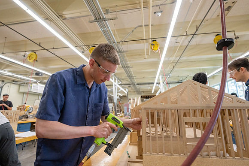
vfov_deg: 66.0
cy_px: 83
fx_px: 128
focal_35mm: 18
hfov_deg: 88.4
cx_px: 124
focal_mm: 18.5
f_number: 4
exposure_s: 1/400
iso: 1600
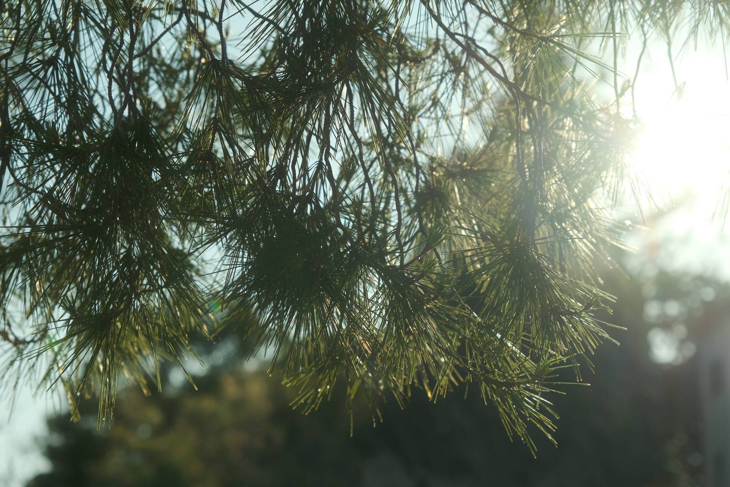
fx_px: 1987
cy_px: 244
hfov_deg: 20.8
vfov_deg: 14.0
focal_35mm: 98
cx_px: 365
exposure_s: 1/2400
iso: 640
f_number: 5.6
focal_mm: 65.2
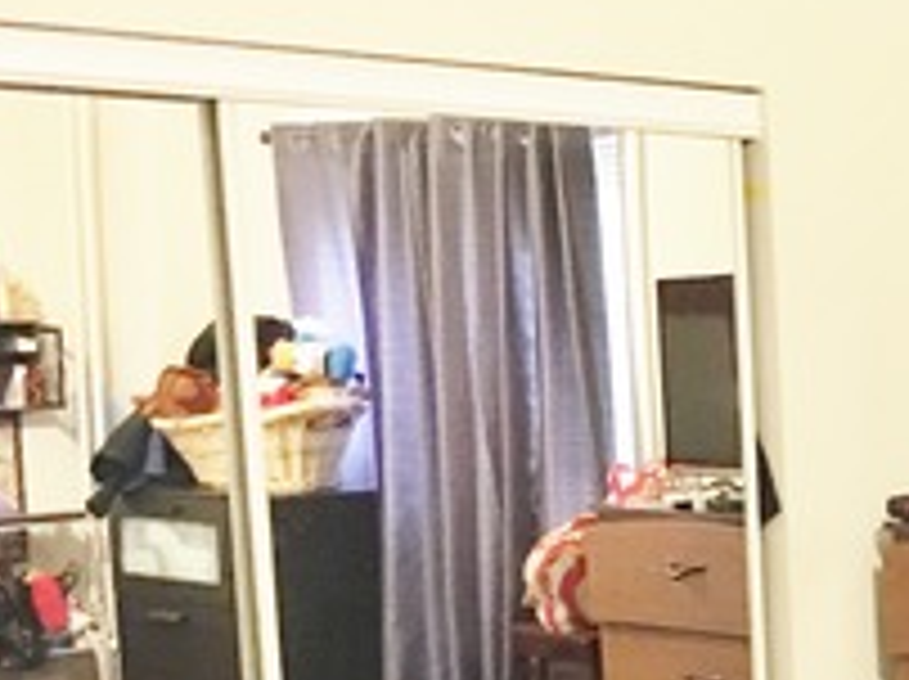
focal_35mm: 92
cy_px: 730
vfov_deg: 15.6
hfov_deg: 19.4
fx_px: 2413
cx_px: 1246
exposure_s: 1/15
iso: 250
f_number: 2.2
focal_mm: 4.15
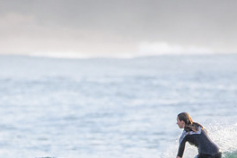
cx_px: 106
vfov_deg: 0.8
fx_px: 10848
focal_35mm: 1648
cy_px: 167
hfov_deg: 1.3
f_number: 5.6
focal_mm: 500
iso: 640
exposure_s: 1/2000
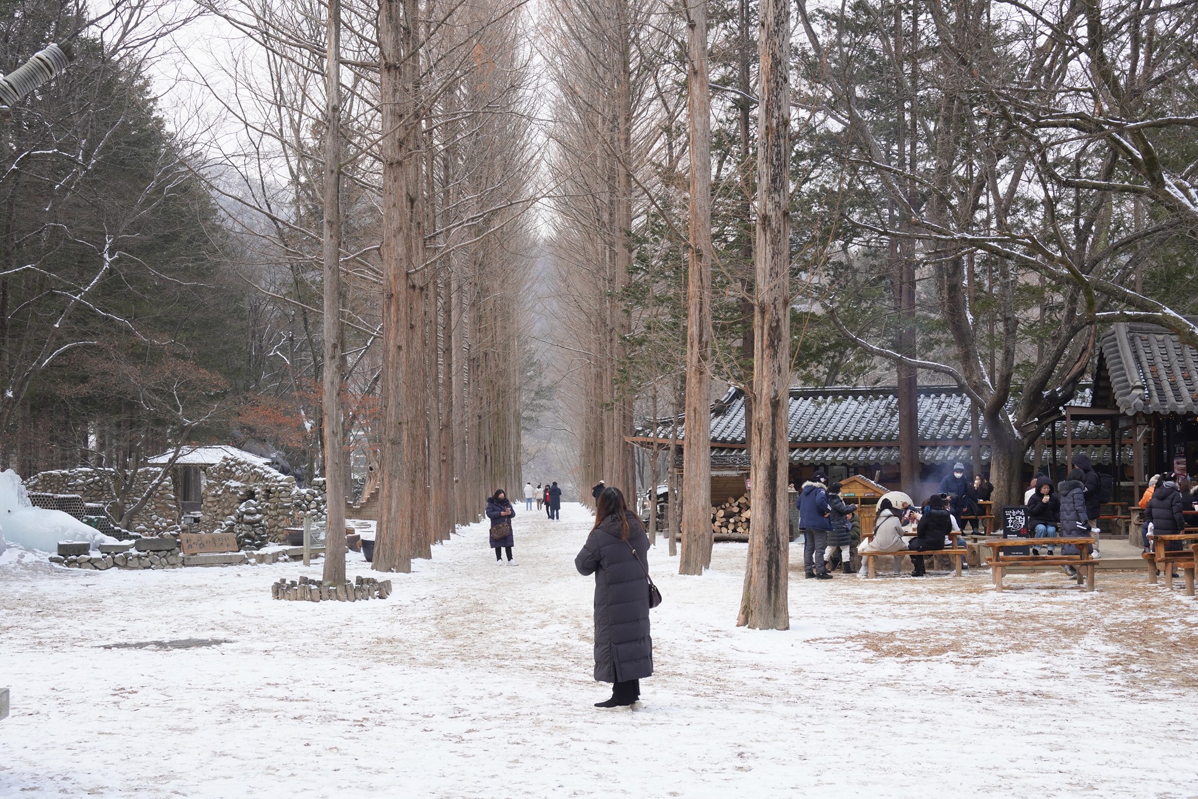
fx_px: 1597
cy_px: 400
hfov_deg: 41.1
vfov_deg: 28.1
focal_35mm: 48
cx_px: 599
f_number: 11
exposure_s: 1/100
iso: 400
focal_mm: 48
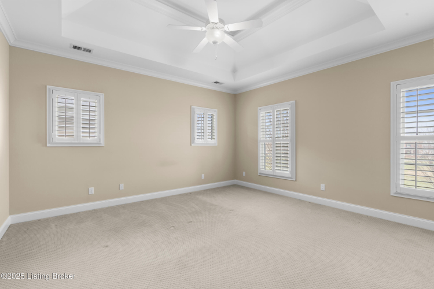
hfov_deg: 96.7
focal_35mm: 16
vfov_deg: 73.7
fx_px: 193
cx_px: 217
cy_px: 144
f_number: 9
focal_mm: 16
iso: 400
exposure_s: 1/3
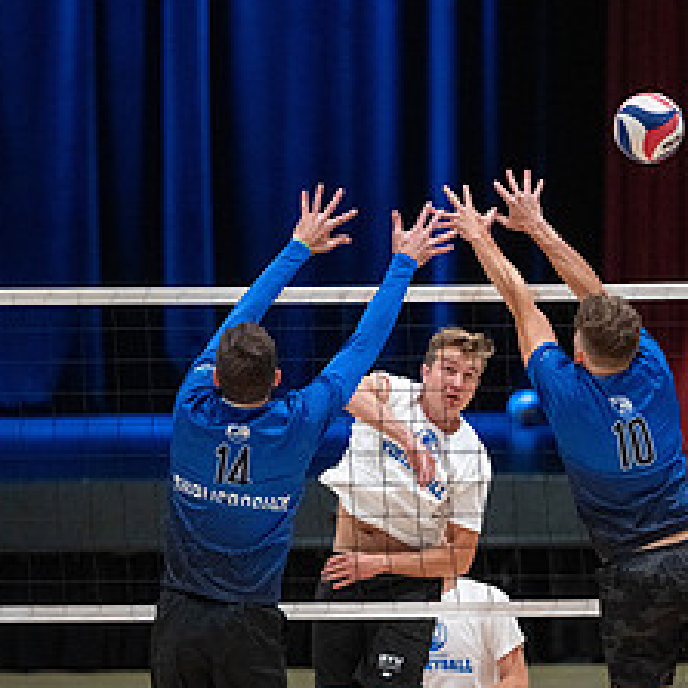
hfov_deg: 5.4
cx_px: 441
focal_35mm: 326
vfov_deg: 5.4
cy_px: 379
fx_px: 7331
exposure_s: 1/640
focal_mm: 190
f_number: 2.8
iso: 6400
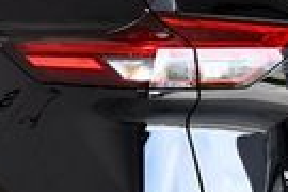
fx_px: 1248
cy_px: 99
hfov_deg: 12.9
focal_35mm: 156
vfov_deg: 8.8
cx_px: -21
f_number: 4
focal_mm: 22
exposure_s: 1/800
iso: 1250
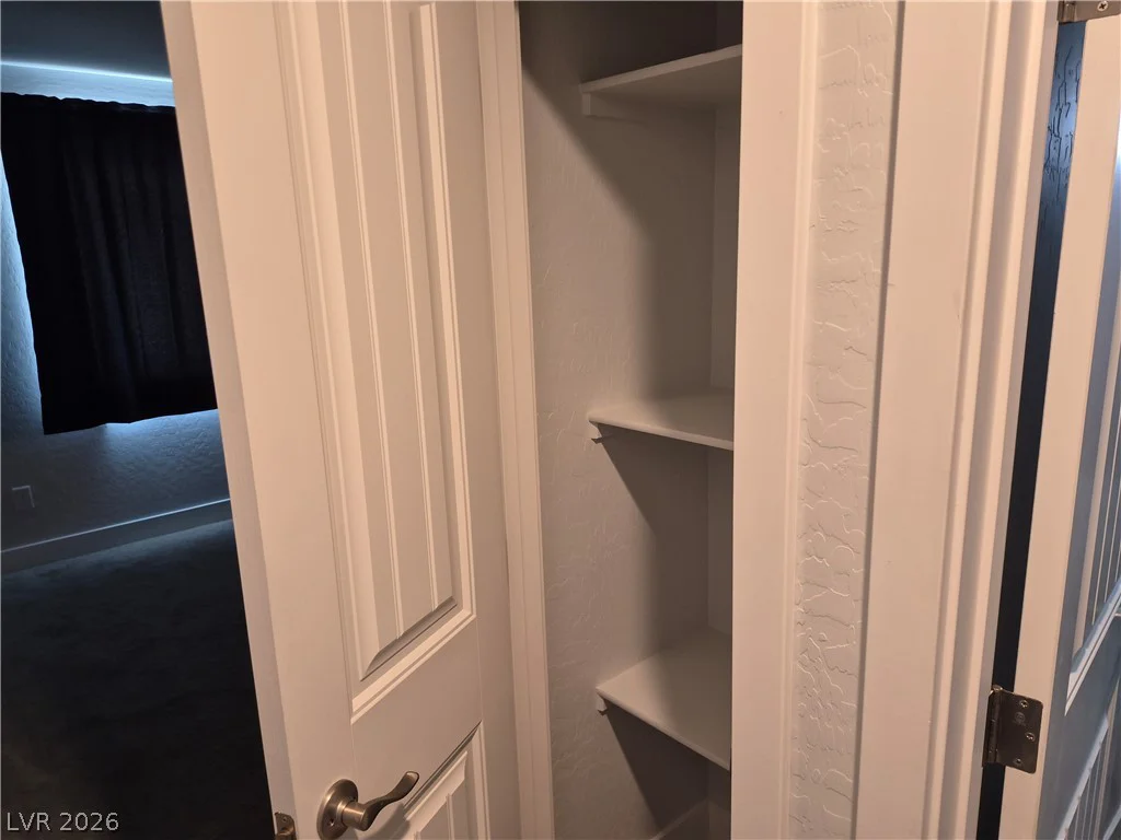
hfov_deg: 73.9
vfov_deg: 58.9
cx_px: 560
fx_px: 745
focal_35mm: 23
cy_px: 420
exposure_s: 1/120
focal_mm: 5.4
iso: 320
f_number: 1.8
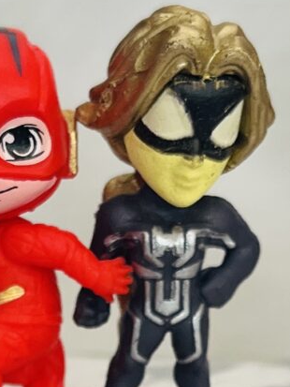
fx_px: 469
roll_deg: -1.0
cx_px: 59
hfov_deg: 33.4
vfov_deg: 44.6
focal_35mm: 42
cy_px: 164
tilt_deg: -8.6
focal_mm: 5.1
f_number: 1.6
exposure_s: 1/121
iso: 80
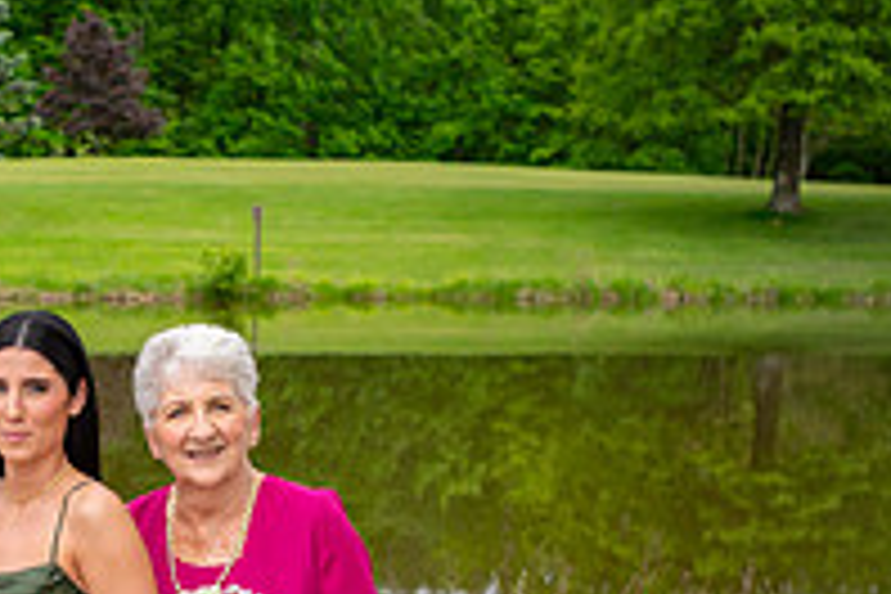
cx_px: -153
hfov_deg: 20.6
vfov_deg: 14.2
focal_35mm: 93
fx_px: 2302
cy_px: 729
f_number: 3.2
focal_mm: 28
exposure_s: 1/3200
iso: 640
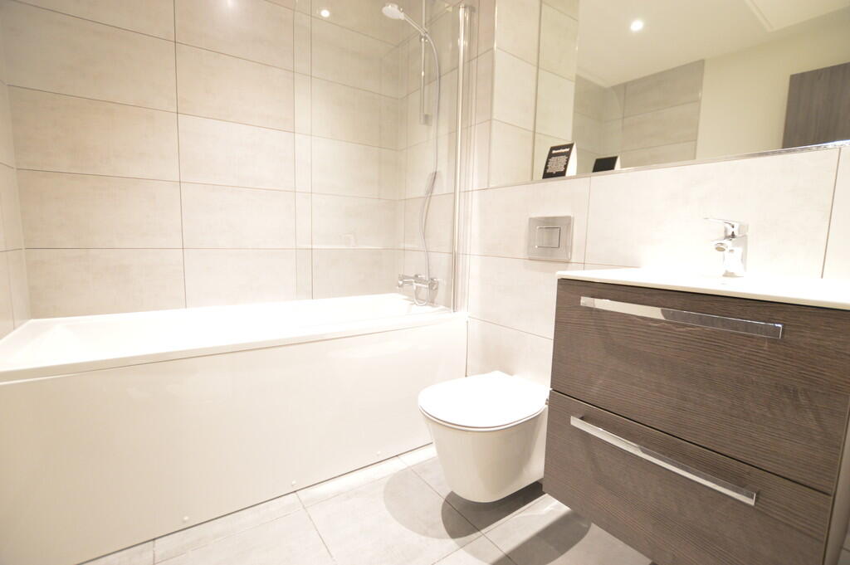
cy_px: 282
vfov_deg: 77.2
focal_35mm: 15
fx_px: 354
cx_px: 425
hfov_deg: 100.4
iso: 1100
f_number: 3.5
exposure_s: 1/15
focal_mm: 10
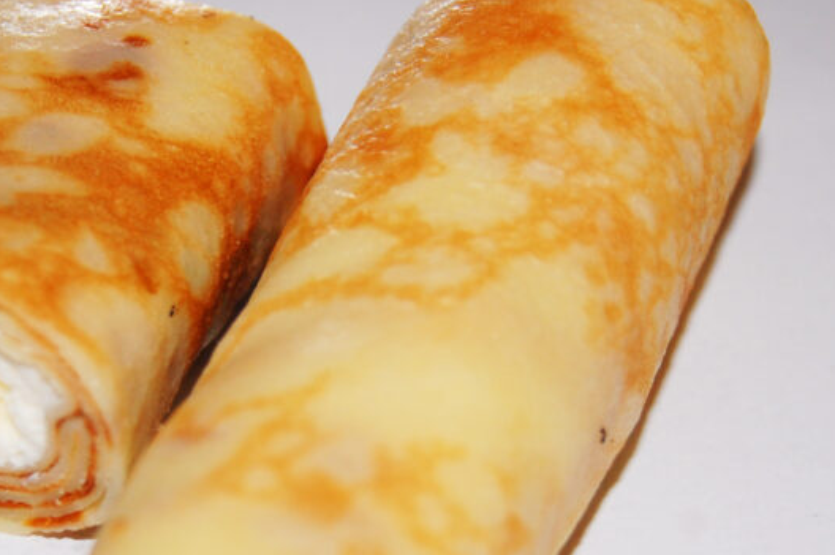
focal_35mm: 131
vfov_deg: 10.4
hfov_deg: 15.6
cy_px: 524
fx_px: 3035
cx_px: 261
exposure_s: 1/60
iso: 400
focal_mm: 45
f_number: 5.3
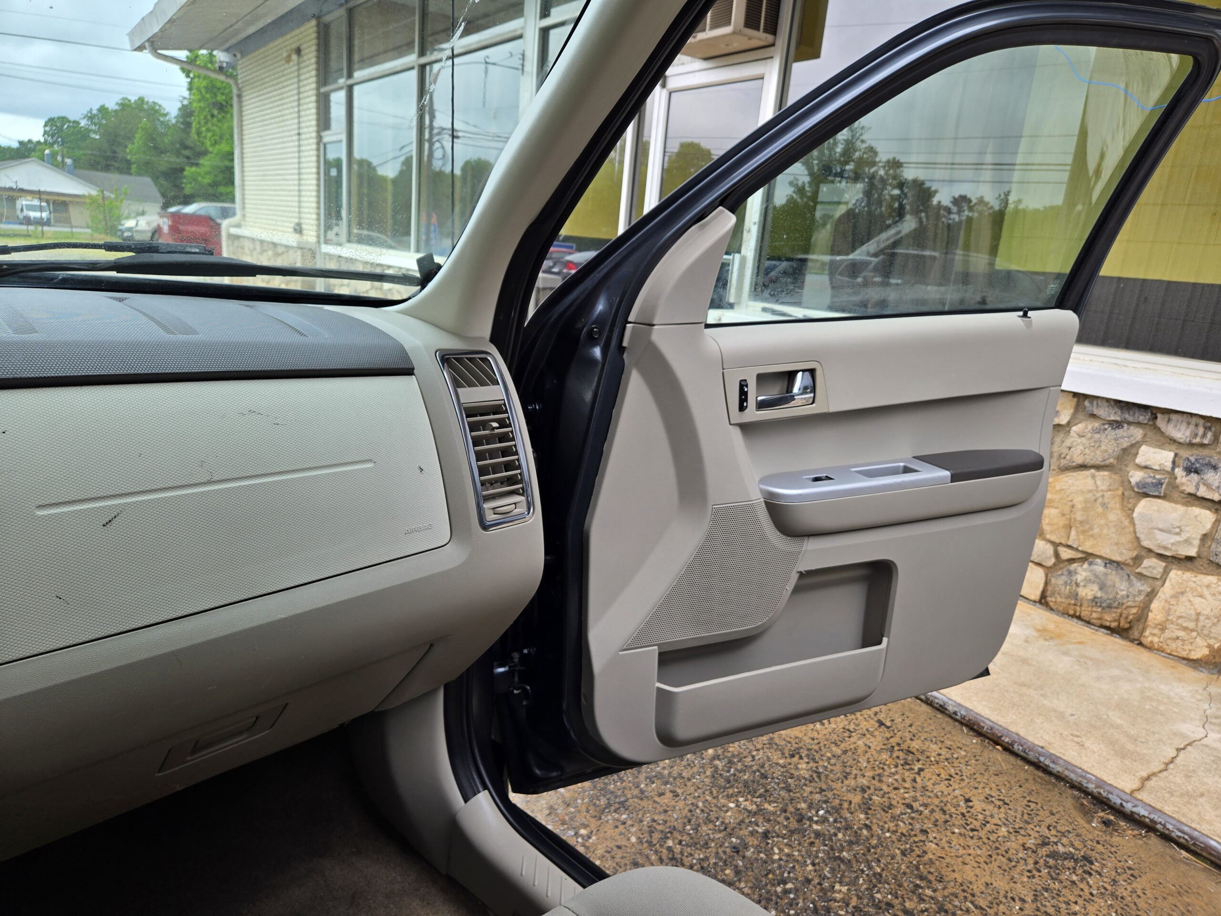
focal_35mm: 23
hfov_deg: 73.9
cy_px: 458
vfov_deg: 58.9
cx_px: 610
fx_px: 811
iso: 25
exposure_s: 1/379
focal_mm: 5.4
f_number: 1.8
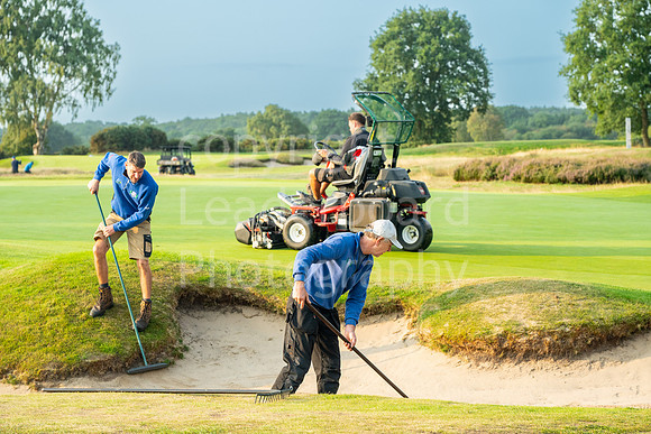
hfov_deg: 19.8
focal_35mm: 103
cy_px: 223
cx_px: 309
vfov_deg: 13.3
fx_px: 1861
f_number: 5.6
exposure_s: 1/800
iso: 400
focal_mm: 96
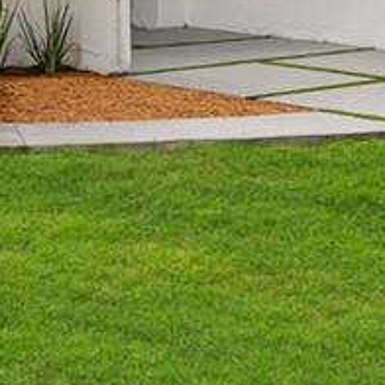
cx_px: 122
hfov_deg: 15.7
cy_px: -49
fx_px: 1397
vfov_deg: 15.3
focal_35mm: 111
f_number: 4.5
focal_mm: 16
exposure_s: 1/50
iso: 100
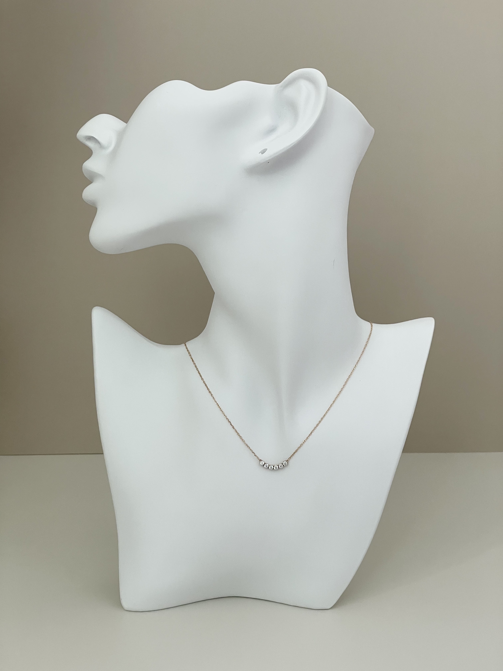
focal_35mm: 52
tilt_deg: -11.8
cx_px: 252
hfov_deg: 28.0
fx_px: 1007
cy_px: 336
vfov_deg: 36.8
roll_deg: -0.8
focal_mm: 6
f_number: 2
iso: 160
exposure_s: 1/99
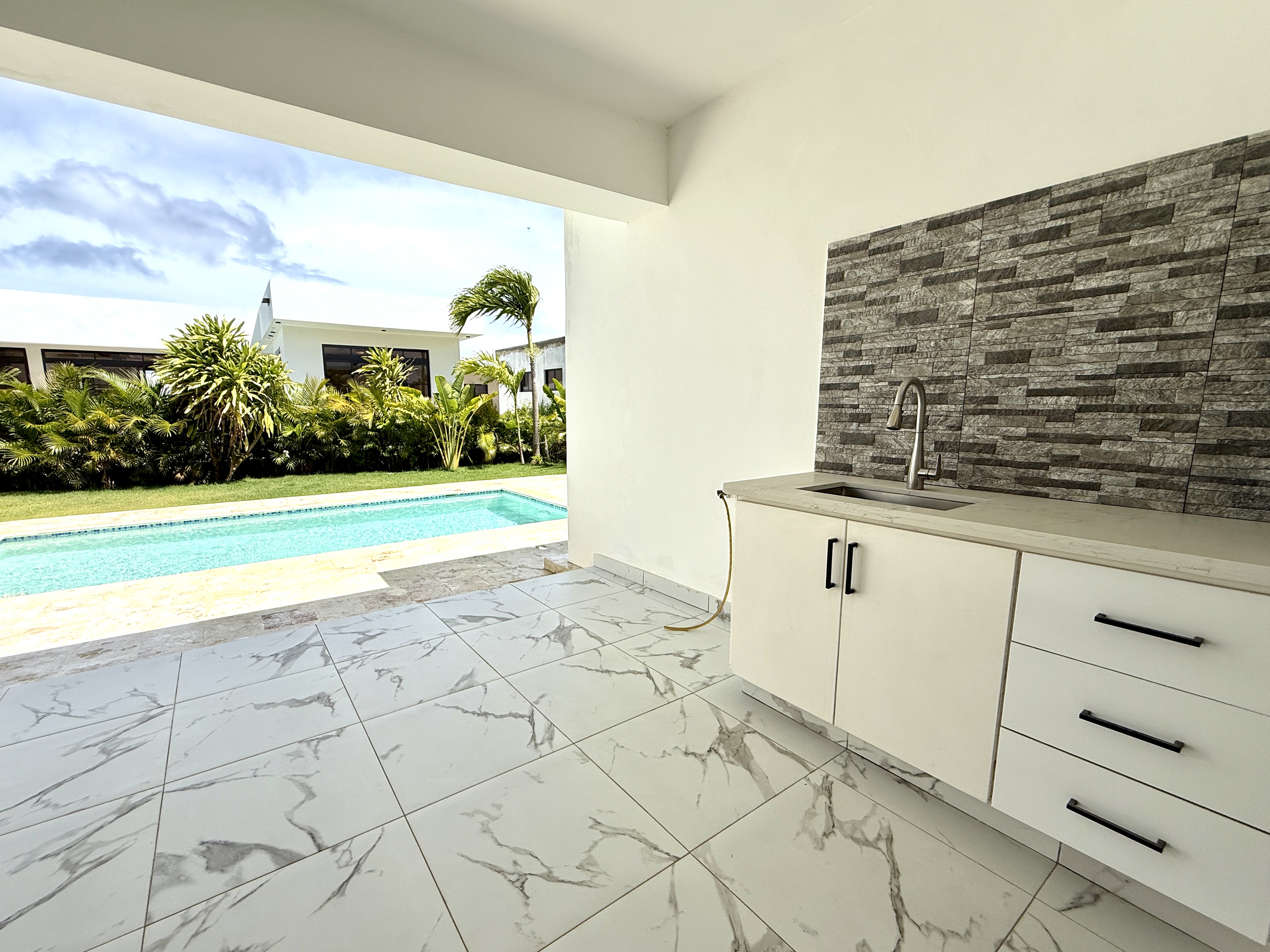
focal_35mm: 15
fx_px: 550
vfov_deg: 81.7
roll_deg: -0.2
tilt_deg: -8.6
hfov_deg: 98.1
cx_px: 608
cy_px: 495
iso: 50
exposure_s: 1/2717
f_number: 2.2
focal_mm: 2.22
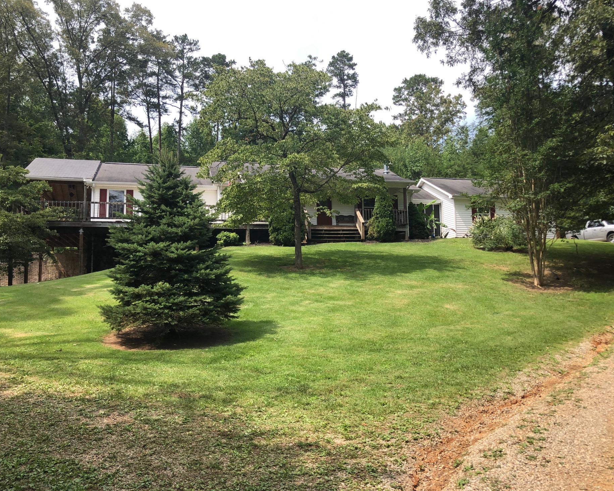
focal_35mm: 30
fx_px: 545
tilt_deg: +6.1
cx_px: 327
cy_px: 242
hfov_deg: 58.7
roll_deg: +2.5
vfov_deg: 48.5
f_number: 1.8
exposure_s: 1/800
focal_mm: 3.99
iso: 20
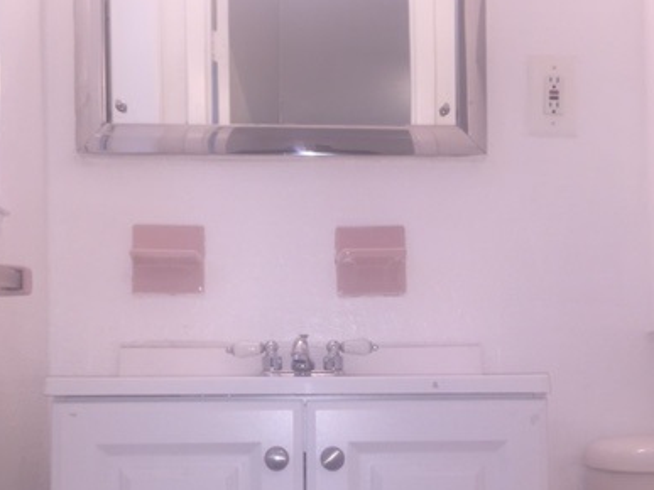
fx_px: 907
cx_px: 370
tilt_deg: -0.6
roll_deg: -1.5
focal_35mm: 48
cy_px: 363
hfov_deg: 39.6
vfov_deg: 29.8
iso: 32
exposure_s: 1/36
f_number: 2.2
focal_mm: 4.15
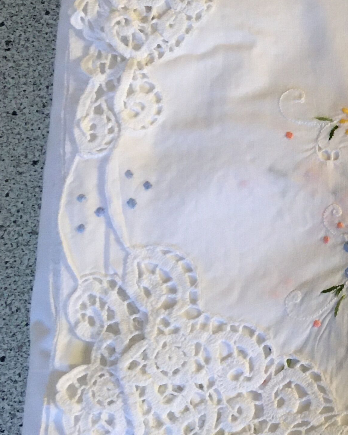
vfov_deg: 24.1
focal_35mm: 79
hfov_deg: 17.1
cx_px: 552
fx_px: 1017
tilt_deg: -79.7
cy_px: 192
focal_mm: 4.15
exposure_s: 1/33
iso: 160
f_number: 2.2
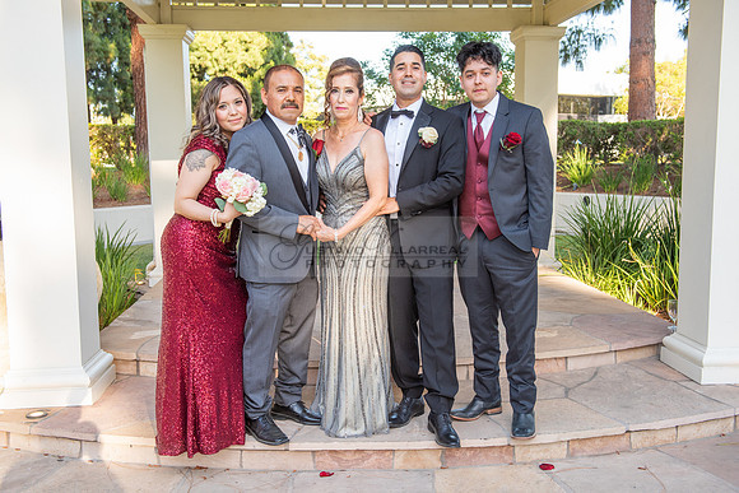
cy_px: 246
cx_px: 370
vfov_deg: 35.1
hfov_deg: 50.7
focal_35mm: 38
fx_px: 780
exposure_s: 1/200
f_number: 5.6
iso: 400
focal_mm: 38
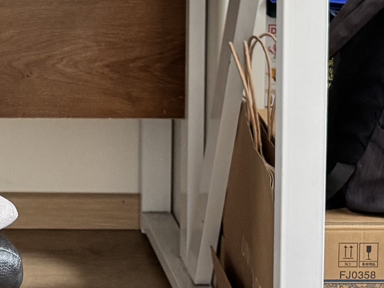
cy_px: -185
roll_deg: +0.0
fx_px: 1298
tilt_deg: -6.0
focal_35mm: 117
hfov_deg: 16.1
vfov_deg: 11.9
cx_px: -98
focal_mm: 6.76
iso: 200
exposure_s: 1/59
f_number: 1.78
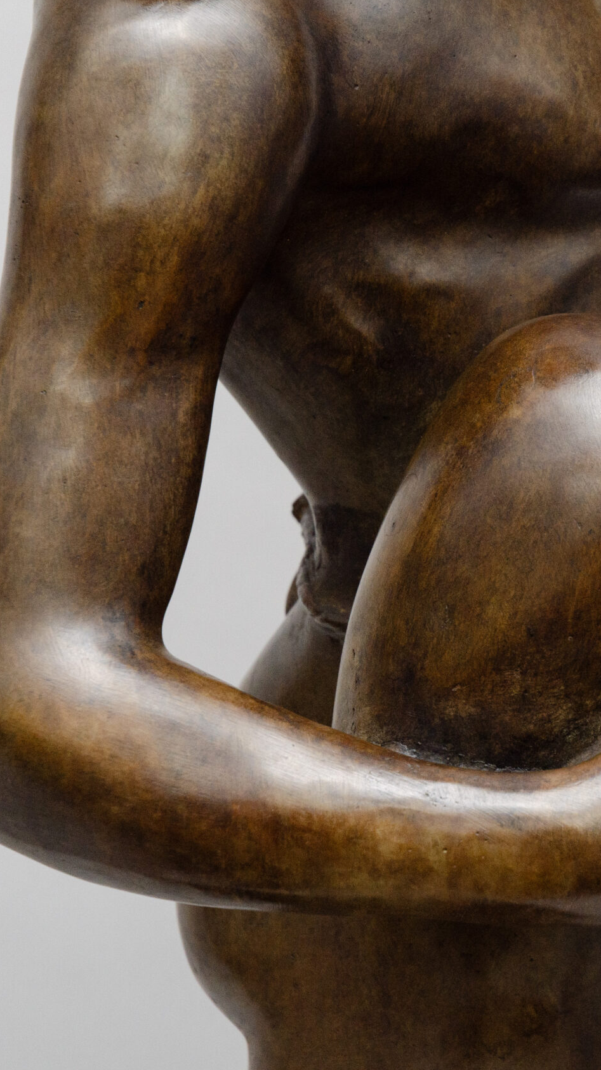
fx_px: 3514
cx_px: 505
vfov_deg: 17.3
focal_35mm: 124
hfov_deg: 9.7
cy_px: 532
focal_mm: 52
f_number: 8
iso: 200
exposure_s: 1/125
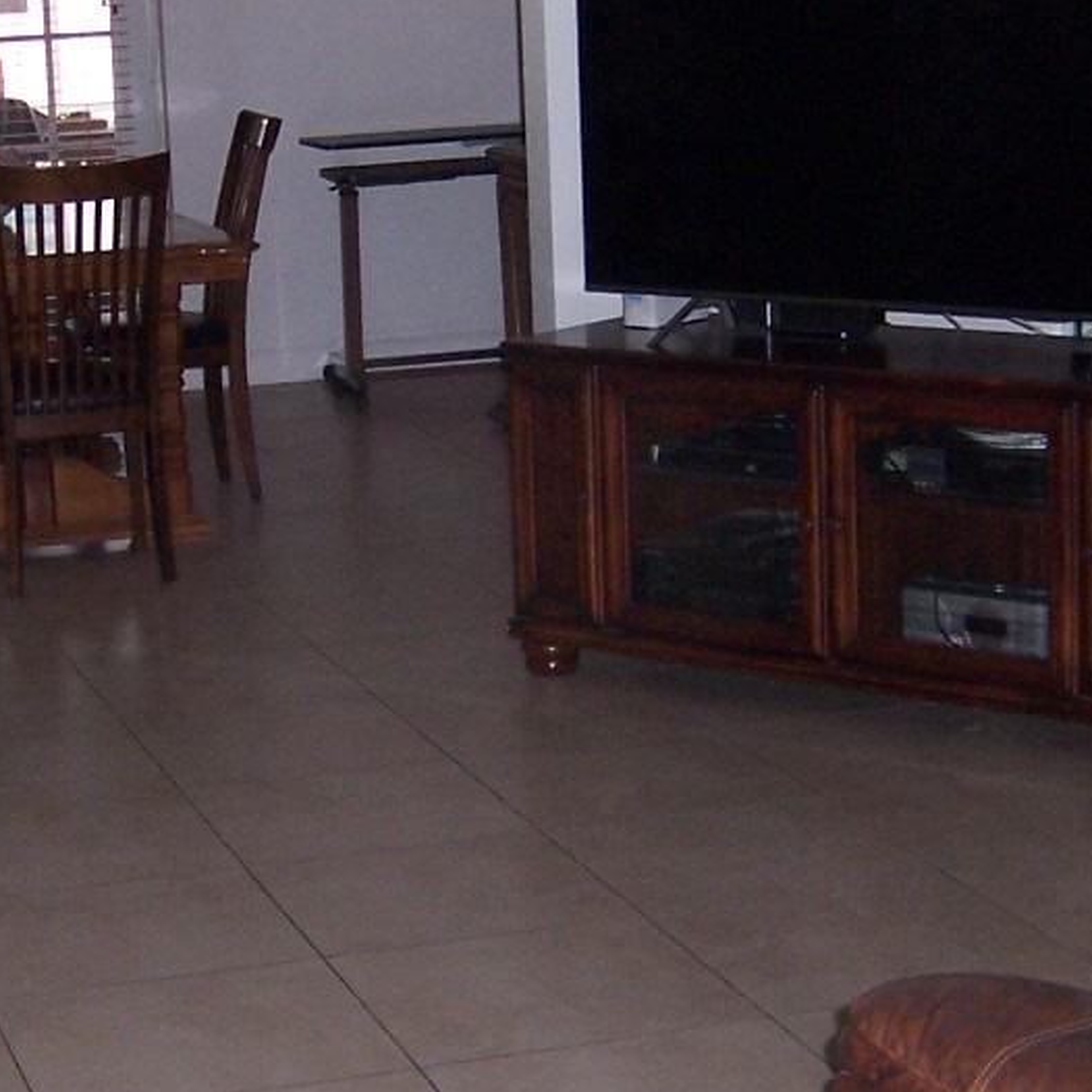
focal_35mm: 86
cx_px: 326
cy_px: 428
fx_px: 3069
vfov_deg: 20.1
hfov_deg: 20.1
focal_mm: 5.5
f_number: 2.8
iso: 140
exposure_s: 1/60
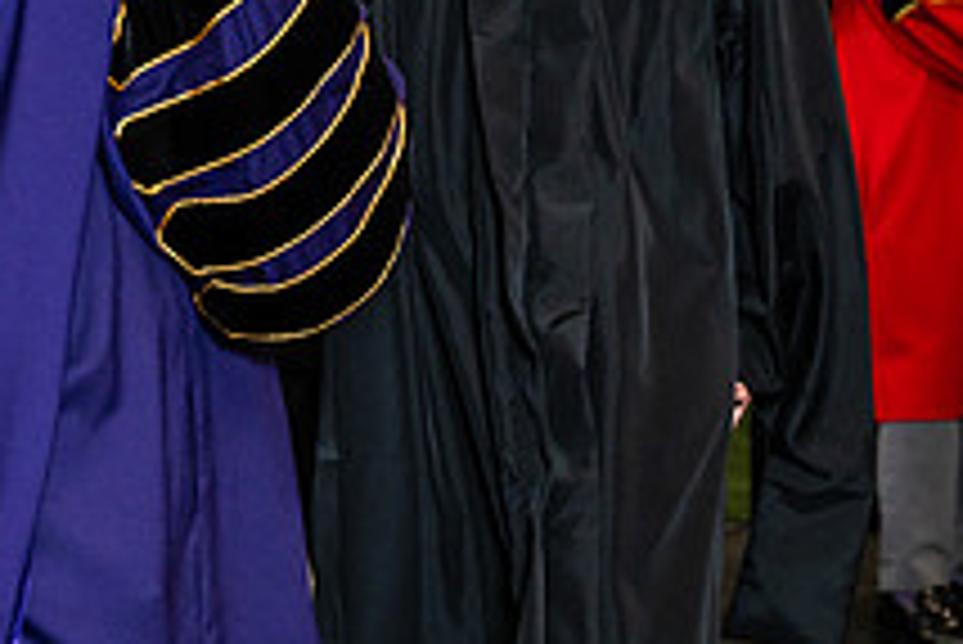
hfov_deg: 10.8
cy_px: -20
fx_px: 5086
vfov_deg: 7.2
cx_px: 112
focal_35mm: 190
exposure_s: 1/200
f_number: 4.5
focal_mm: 70
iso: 1250
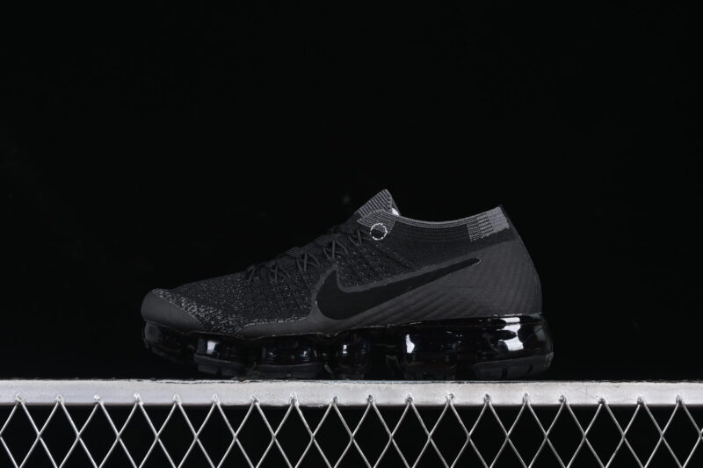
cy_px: 234
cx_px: 352
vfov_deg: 18.2
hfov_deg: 27.0
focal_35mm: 75
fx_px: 1464
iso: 160
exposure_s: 1/60
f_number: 6.3
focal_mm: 50
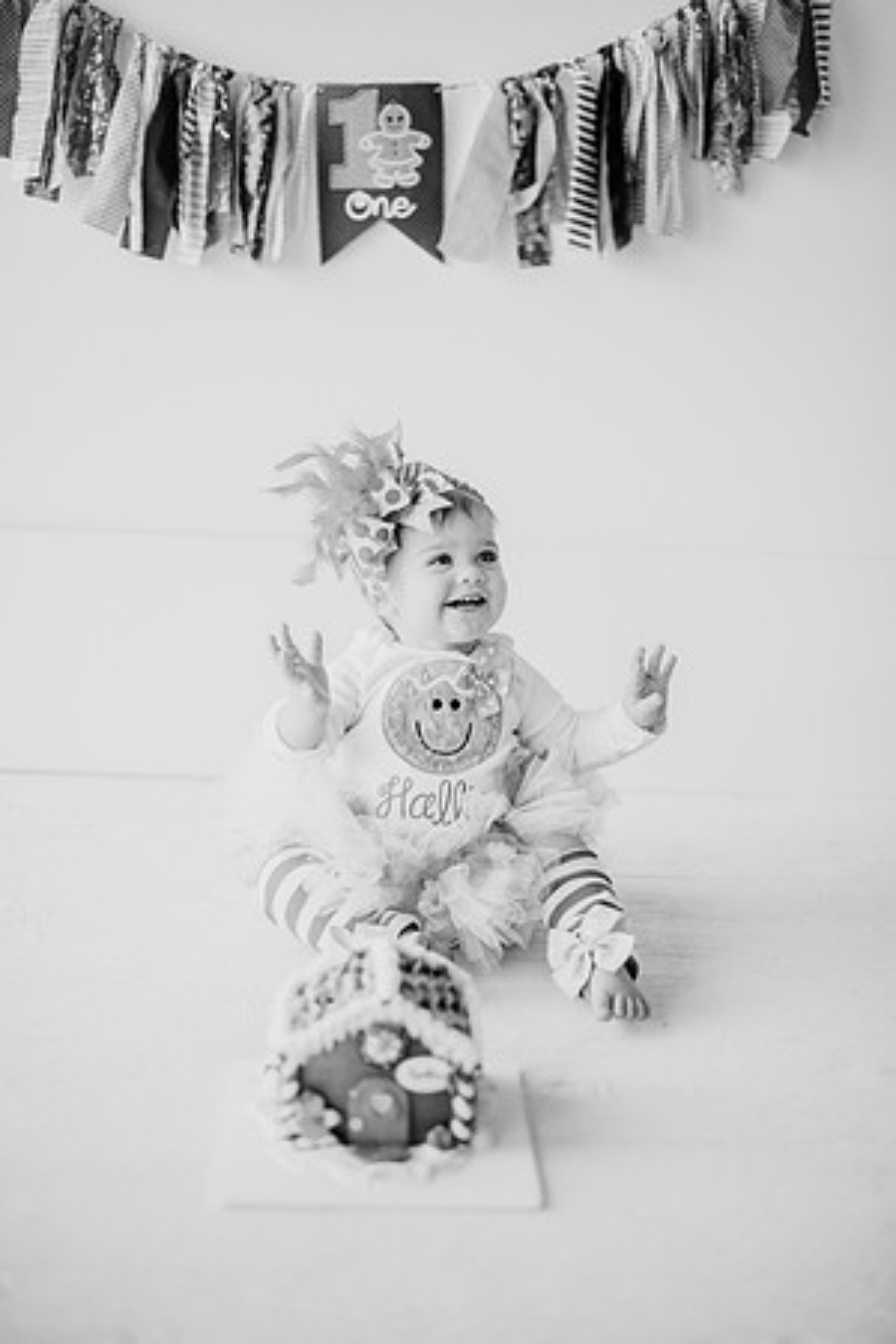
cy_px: 672
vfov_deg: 39.6
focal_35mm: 50
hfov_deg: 27.0
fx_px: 1867
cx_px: 448
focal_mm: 50
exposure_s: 1/640
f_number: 1.8
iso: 640
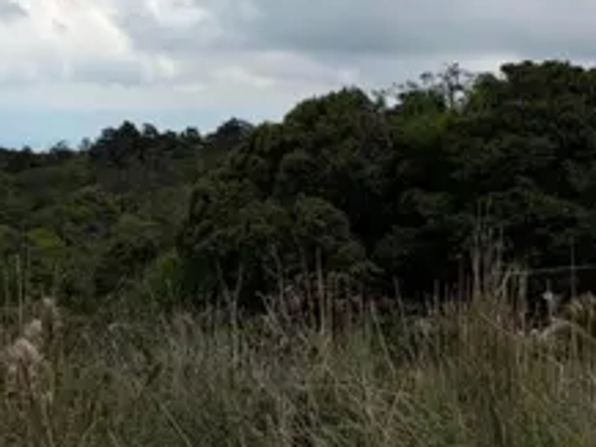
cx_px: 55
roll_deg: -2.3
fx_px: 1309
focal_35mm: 76
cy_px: -44
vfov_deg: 18.7
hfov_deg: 24.9
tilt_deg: +4.2
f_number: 1.6
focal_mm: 5.96
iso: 50
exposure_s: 1/4065
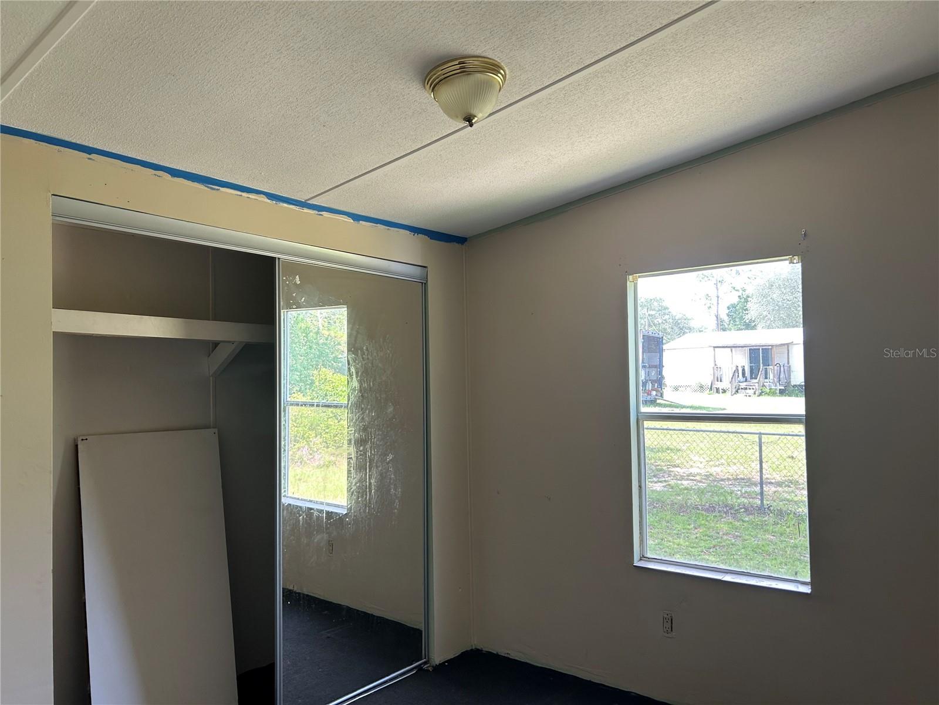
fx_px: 705
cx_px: 470
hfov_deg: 67.3
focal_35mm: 26
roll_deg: +1.4
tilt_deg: +1.9
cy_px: 352
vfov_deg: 53.1
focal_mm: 5.7
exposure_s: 1/121
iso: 64
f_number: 1.5
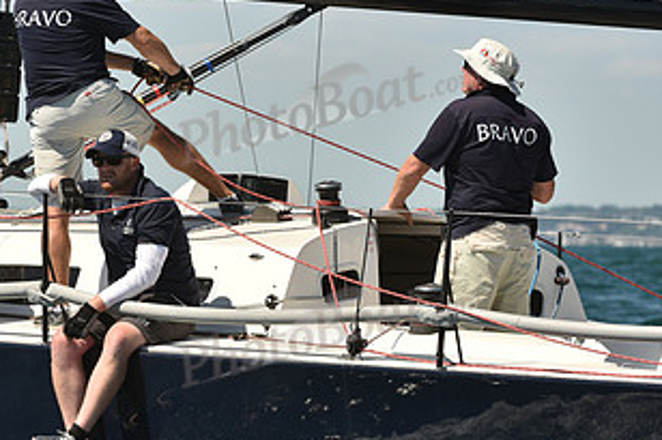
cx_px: 69
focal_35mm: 377
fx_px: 6929
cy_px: 250
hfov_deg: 5.5
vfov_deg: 3.6
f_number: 7.1
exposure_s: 1/1000
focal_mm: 200
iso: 250
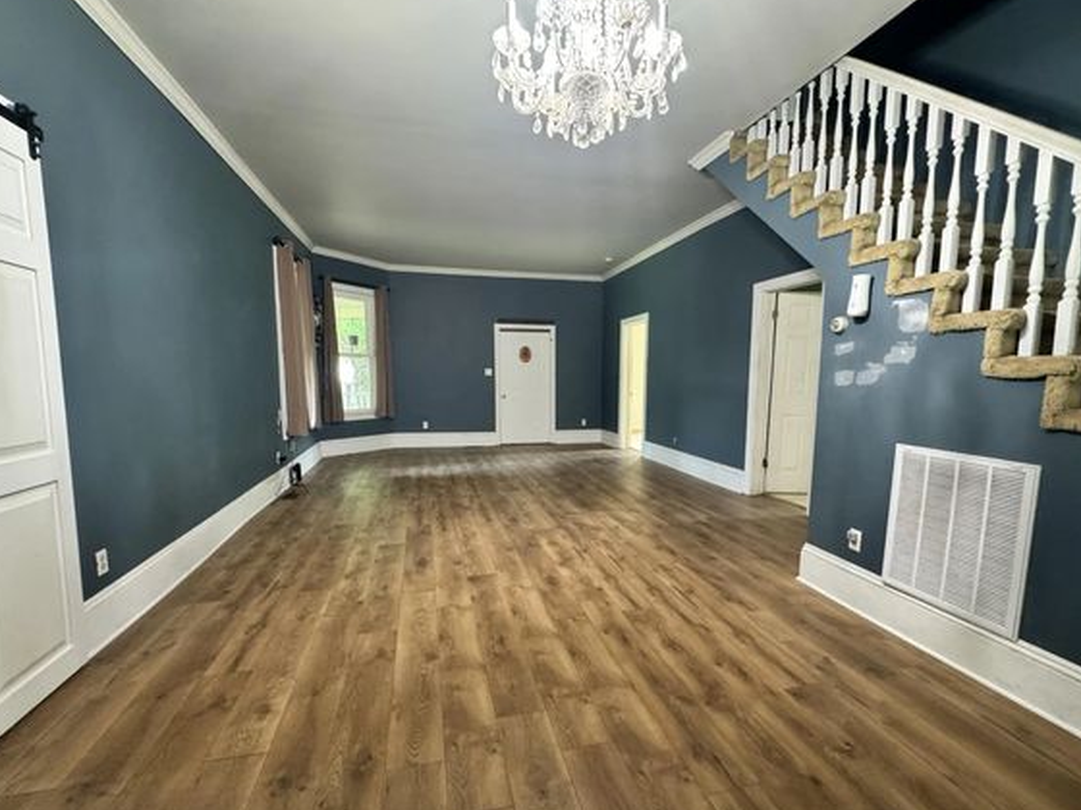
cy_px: 434
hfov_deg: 94.5
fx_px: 500
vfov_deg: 78.0
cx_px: 544
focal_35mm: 16
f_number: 2.2
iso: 1000
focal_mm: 2.22
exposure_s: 1/40
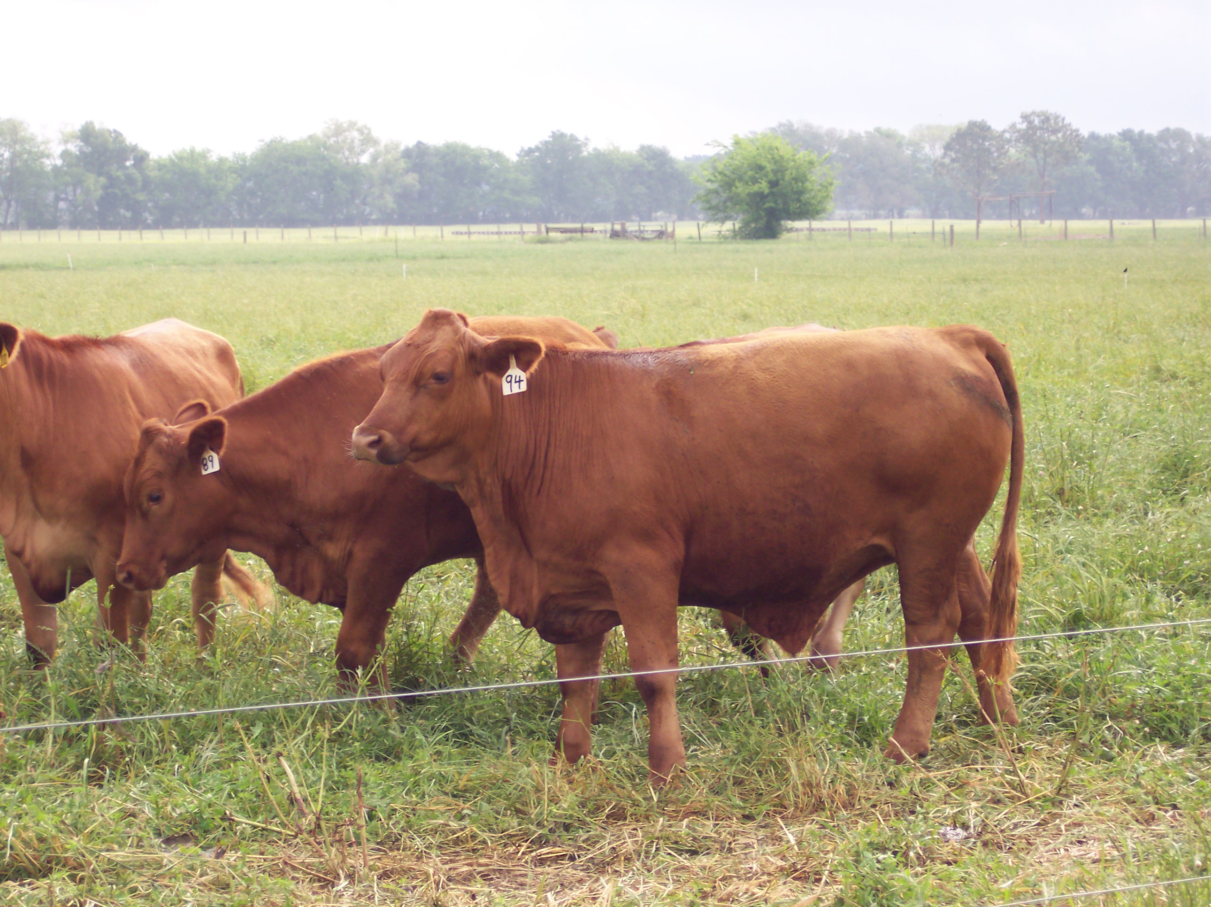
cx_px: 606
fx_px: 3986
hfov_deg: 17.3
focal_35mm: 114
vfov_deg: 13.0
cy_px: 454
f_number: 4.8
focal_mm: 24
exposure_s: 1/180
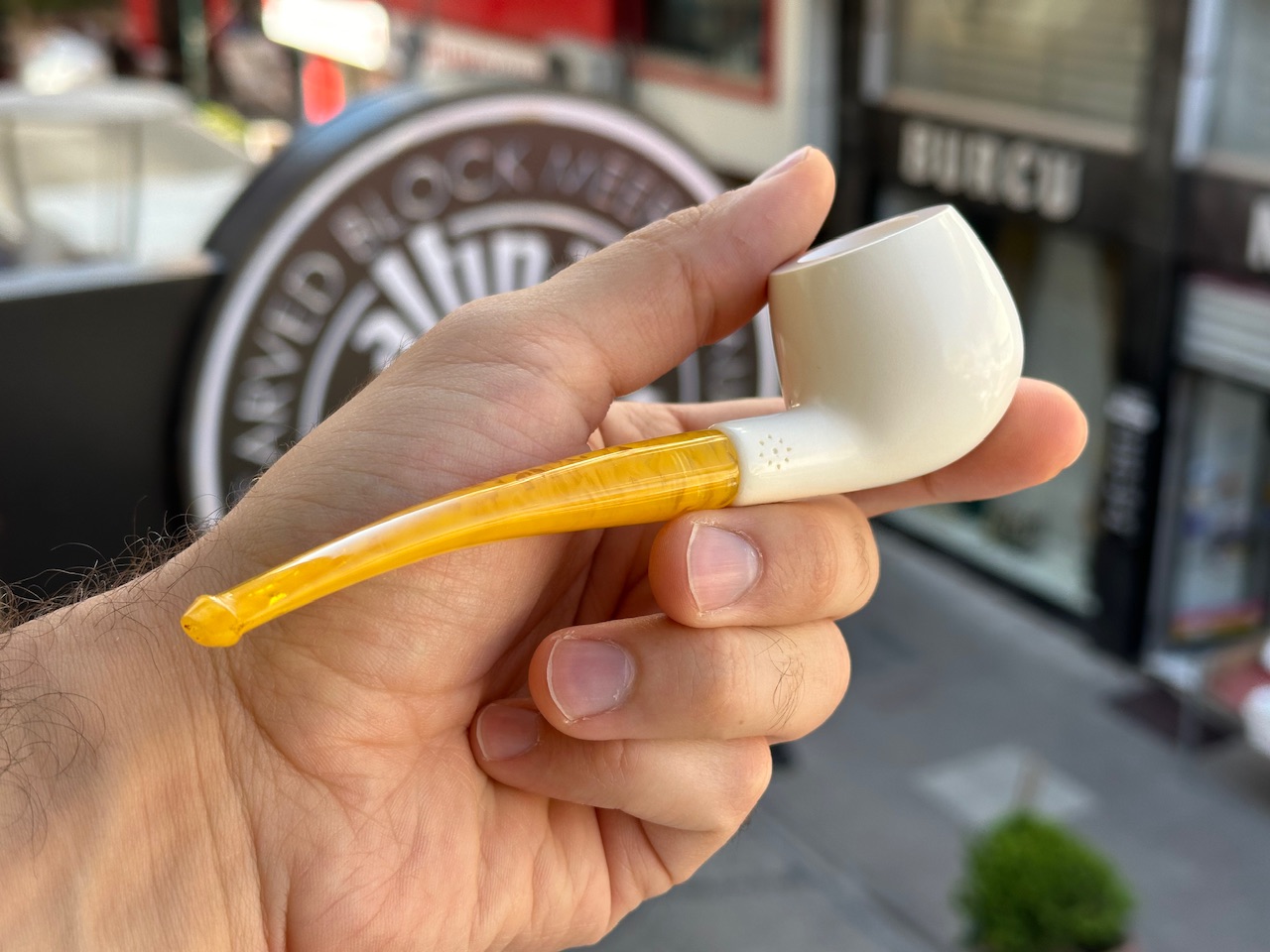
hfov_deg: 39.7
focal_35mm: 48
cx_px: 635
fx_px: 1761
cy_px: 476
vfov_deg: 30.3
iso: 64
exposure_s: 1/441
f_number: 1.78
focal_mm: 6.86
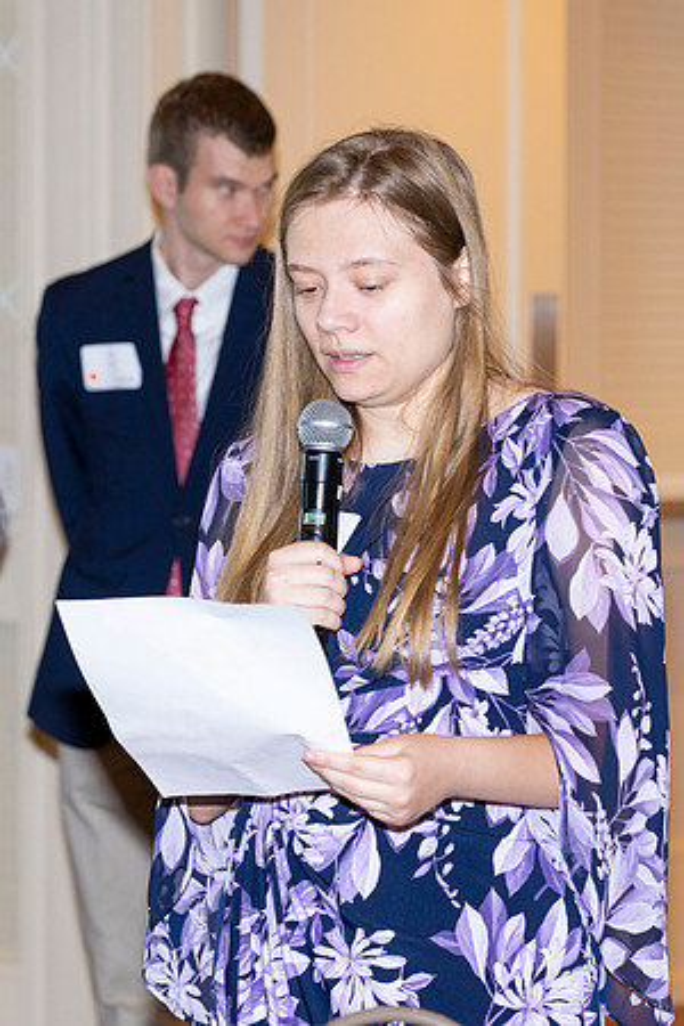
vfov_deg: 11.4
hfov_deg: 7.6
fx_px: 5130
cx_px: 290
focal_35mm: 180
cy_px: 513
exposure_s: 1/100
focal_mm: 120
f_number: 5.6
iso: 1000
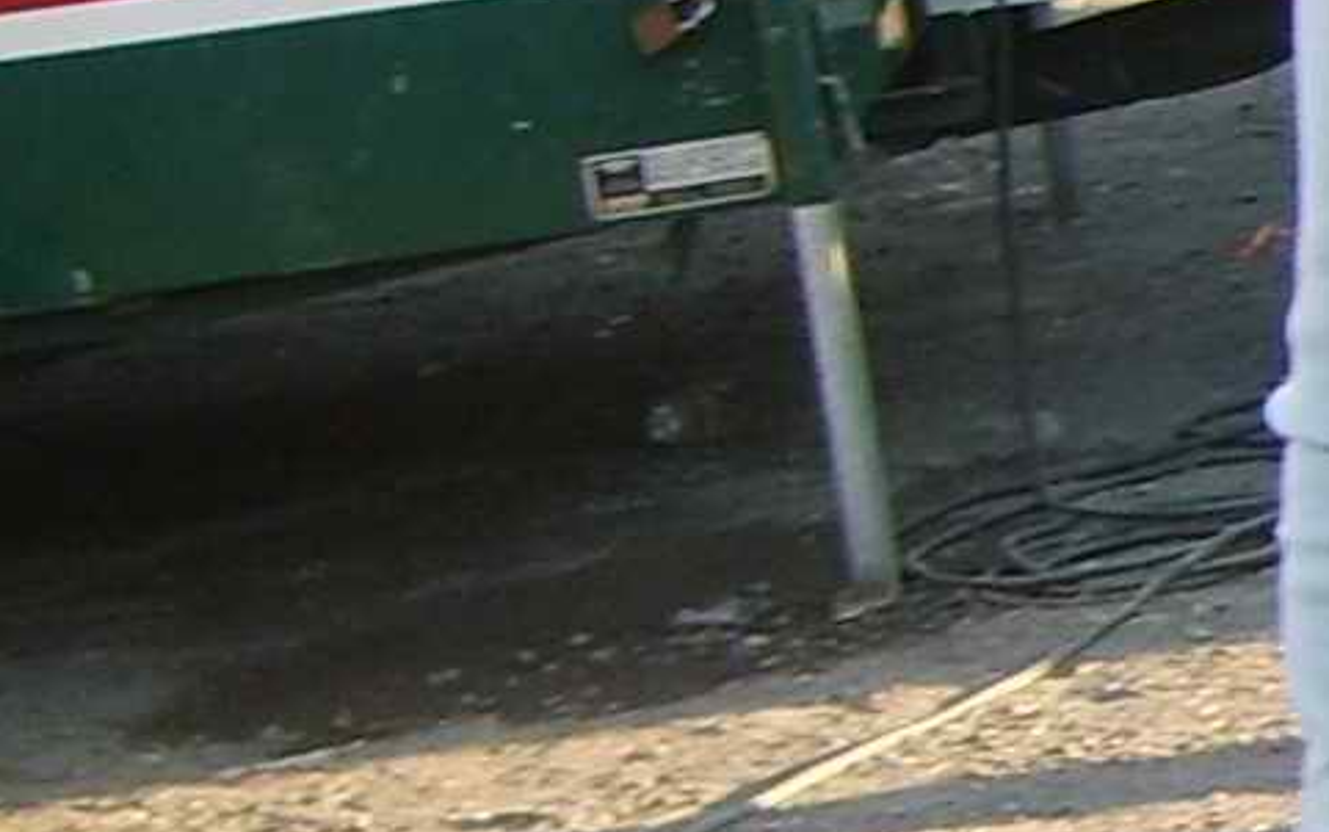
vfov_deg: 6.6
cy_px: 525
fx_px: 7246
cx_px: 3512
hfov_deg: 9.1
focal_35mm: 200
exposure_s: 1/90
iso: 50
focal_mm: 5.8
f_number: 2.8
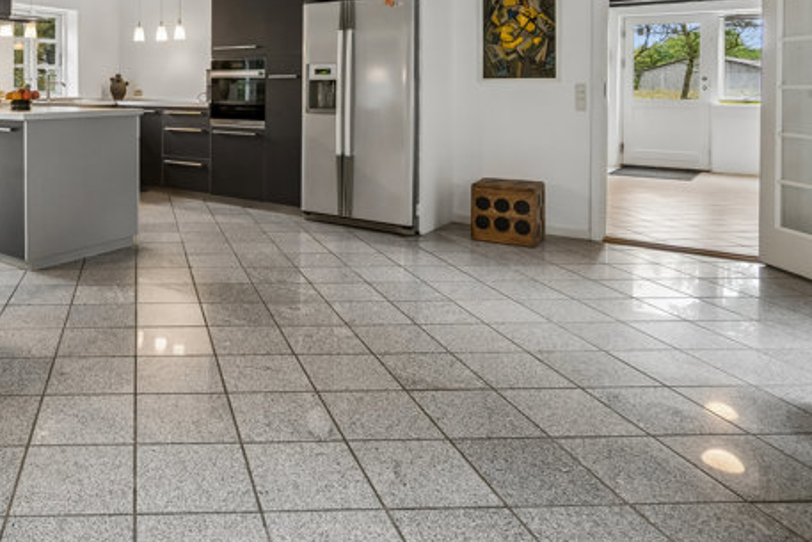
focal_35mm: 29
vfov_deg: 42.8
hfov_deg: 59.3
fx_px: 651
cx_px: 172
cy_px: 97
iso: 200
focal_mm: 11
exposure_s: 1/8
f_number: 8
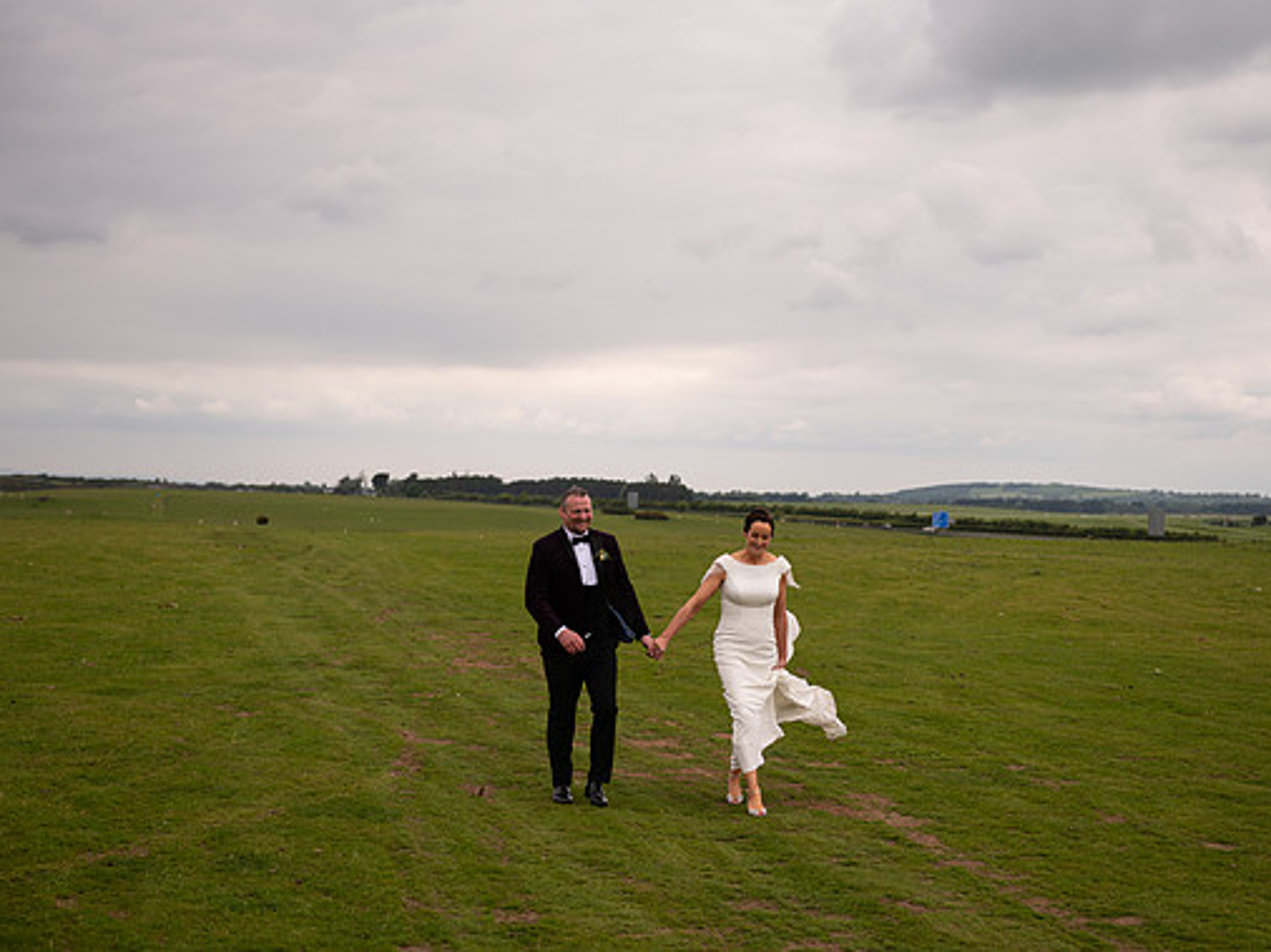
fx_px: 2349
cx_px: 683
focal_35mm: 64
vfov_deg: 22.9
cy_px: 468
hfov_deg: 30.3
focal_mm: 58
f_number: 3.5
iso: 64
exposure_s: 1/320
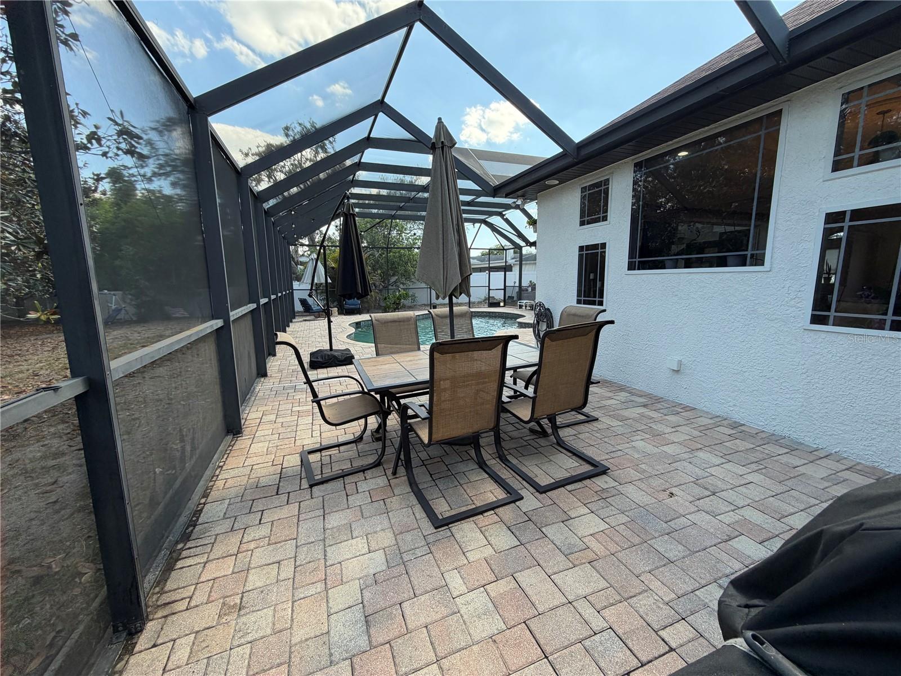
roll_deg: +0.9
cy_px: 338
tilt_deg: -7.1
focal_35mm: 14
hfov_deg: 102.1
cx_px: 450
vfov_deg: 85.7
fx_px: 364
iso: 50
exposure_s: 1/316
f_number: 2.2
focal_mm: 2.22
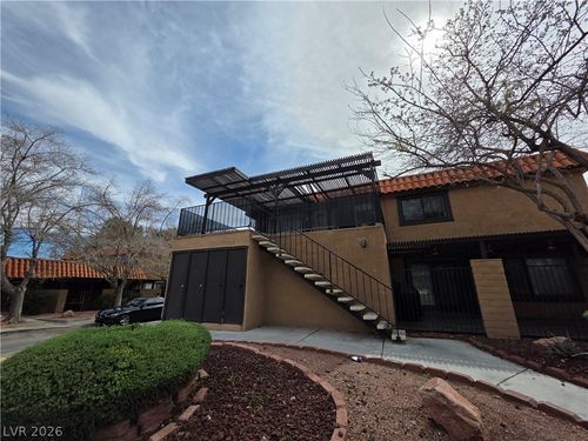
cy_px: 220
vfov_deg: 89.9
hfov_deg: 106.2
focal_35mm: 13
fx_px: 221
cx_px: 294
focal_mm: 2.2
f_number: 1.9
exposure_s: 1/4313
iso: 40
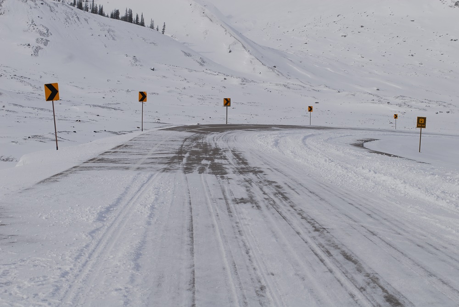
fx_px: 1340
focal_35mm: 105
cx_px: 230
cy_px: 154
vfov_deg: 13.1
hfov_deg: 19.4
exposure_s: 1/640
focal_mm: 70
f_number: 8
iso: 100
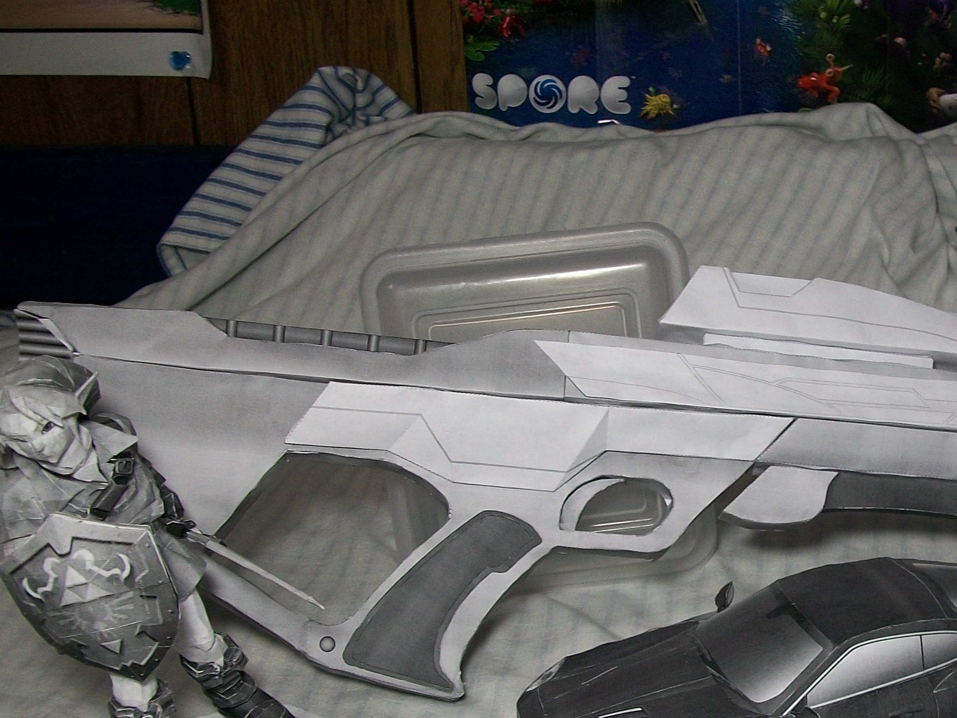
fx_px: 1438
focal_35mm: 52
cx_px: 754
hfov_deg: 35.7
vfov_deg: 27.9
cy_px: 466
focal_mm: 5.7
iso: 91
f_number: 2.9
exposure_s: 1/30
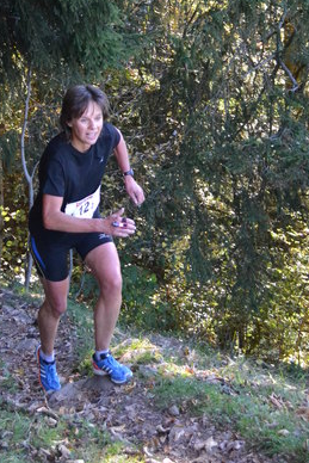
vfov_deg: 23.0
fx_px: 1119
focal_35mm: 87
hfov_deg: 15.6
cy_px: 88
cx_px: 72
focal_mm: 30
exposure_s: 1/400
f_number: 4.5
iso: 3200
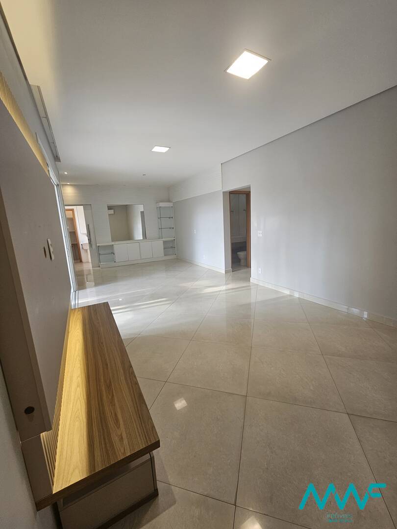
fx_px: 199
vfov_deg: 106.2
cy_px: 264
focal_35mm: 13
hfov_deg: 89.9
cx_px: 198
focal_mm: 2.2
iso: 80
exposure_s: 1/60
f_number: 2.2
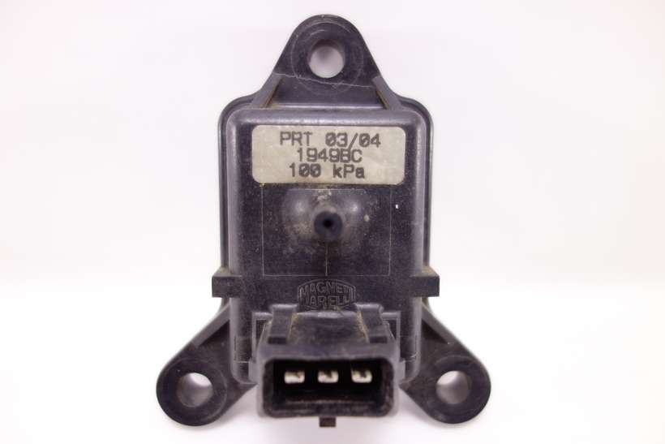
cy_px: 222
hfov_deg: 65.5
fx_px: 517
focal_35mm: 28
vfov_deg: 46.4
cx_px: 332
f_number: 1.8
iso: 125
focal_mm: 10.4
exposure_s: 1/60
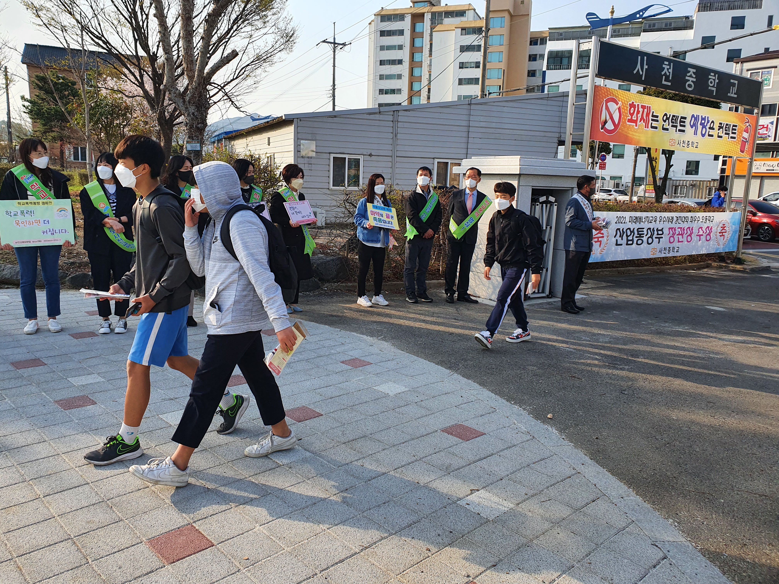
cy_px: 292
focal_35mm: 26
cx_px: 390
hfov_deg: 67.3
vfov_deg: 53.1
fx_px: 585
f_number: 2.4
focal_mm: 4.32
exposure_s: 1/816
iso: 50
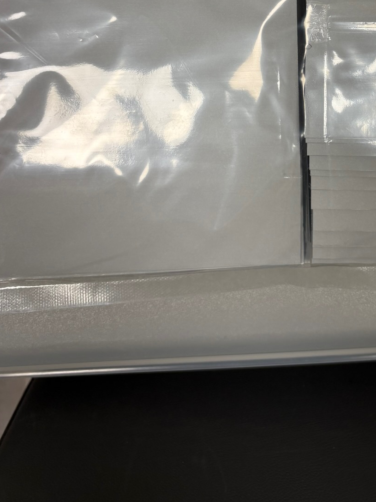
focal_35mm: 49
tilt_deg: -83.9
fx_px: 710
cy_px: 64
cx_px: 290
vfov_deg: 36.8
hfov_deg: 29.1
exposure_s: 1/100
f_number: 1.6
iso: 40
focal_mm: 5.96
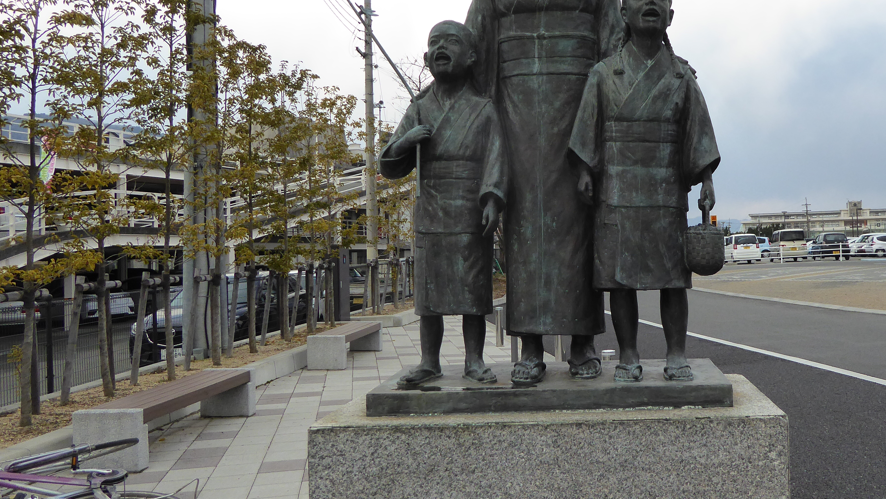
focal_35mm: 37
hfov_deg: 53.1
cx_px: 582
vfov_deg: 32.0
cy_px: 235
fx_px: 869
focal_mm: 4.3
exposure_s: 1/500
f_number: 3.3
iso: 160
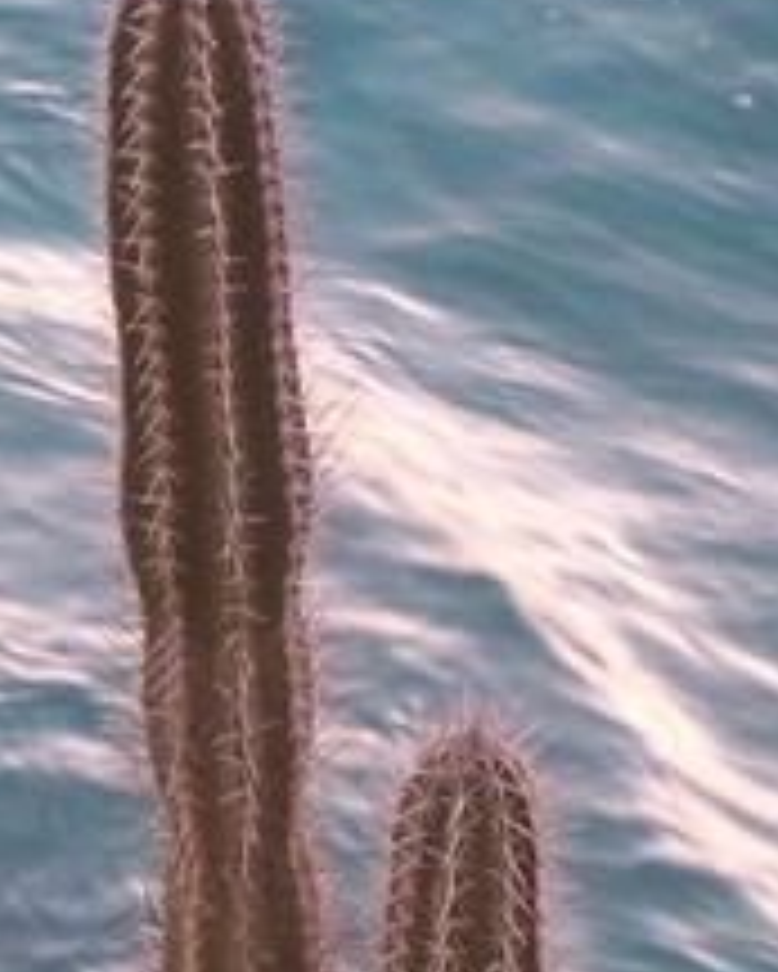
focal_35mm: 502
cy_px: 1066
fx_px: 14439
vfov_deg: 3.8
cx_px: 139
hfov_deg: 3.1
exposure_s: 1/45
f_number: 3.2
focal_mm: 23.1
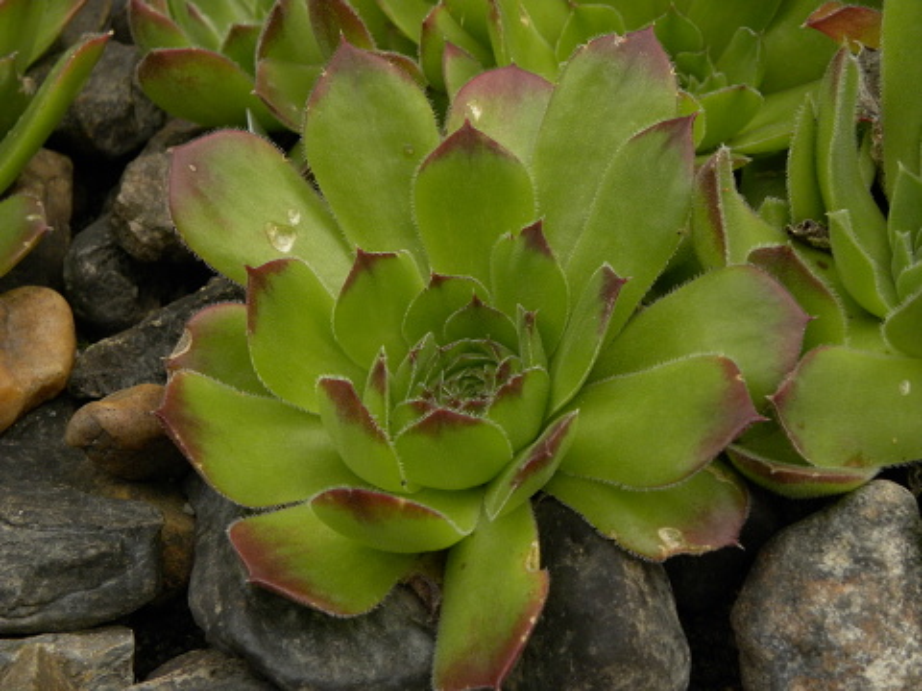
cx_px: 461
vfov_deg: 25.2
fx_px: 1545
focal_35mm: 58
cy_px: 346
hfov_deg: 33.2
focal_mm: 10.3
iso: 200
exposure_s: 1/400
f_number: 4.5
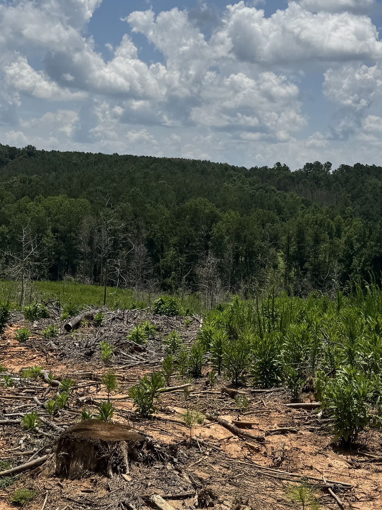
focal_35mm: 55
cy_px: 191
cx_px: 155
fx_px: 810
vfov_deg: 34.8
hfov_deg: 26.5
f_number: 1.78
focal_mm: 6.76
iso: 80
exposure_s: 1/12346
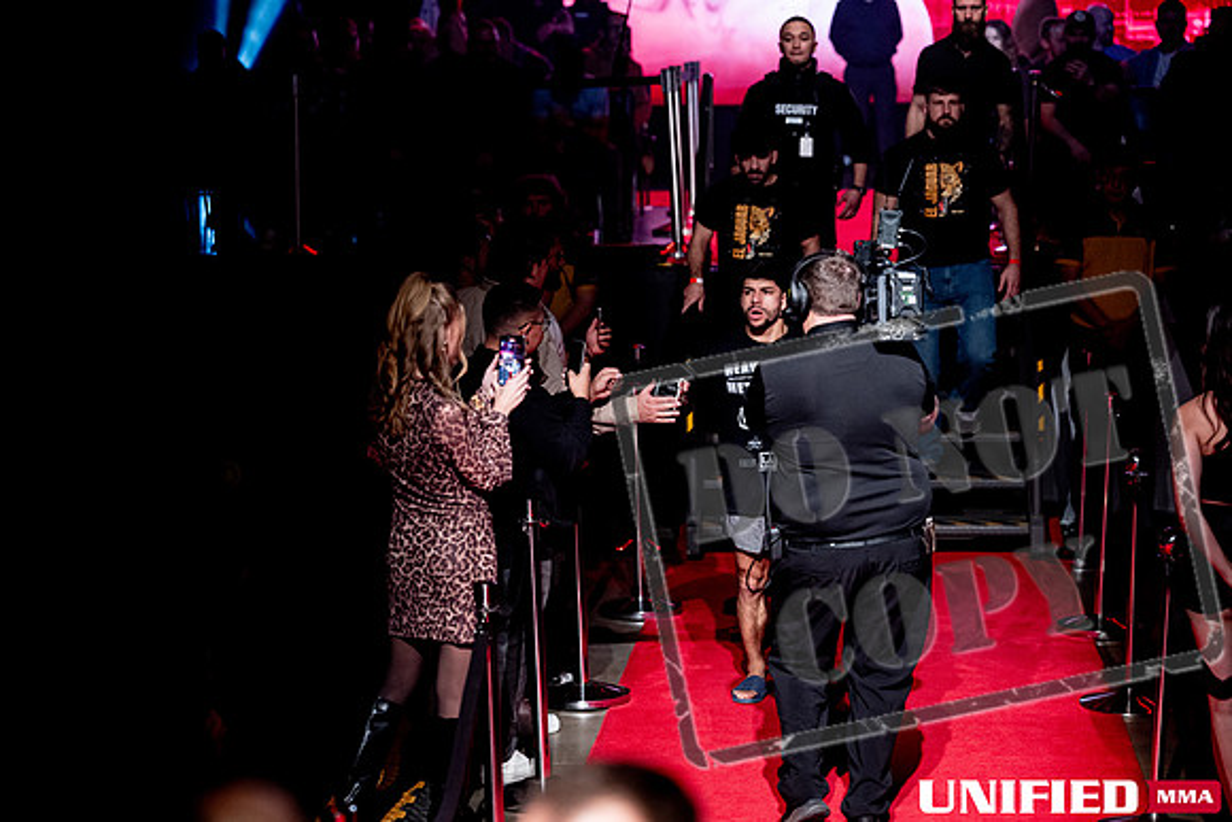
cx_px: 616
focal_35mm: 90
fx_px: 3081
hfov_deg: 22.6
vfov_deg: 15.2
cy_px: 411
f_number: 2.8
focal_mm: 90
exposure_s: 1/640
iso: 2500
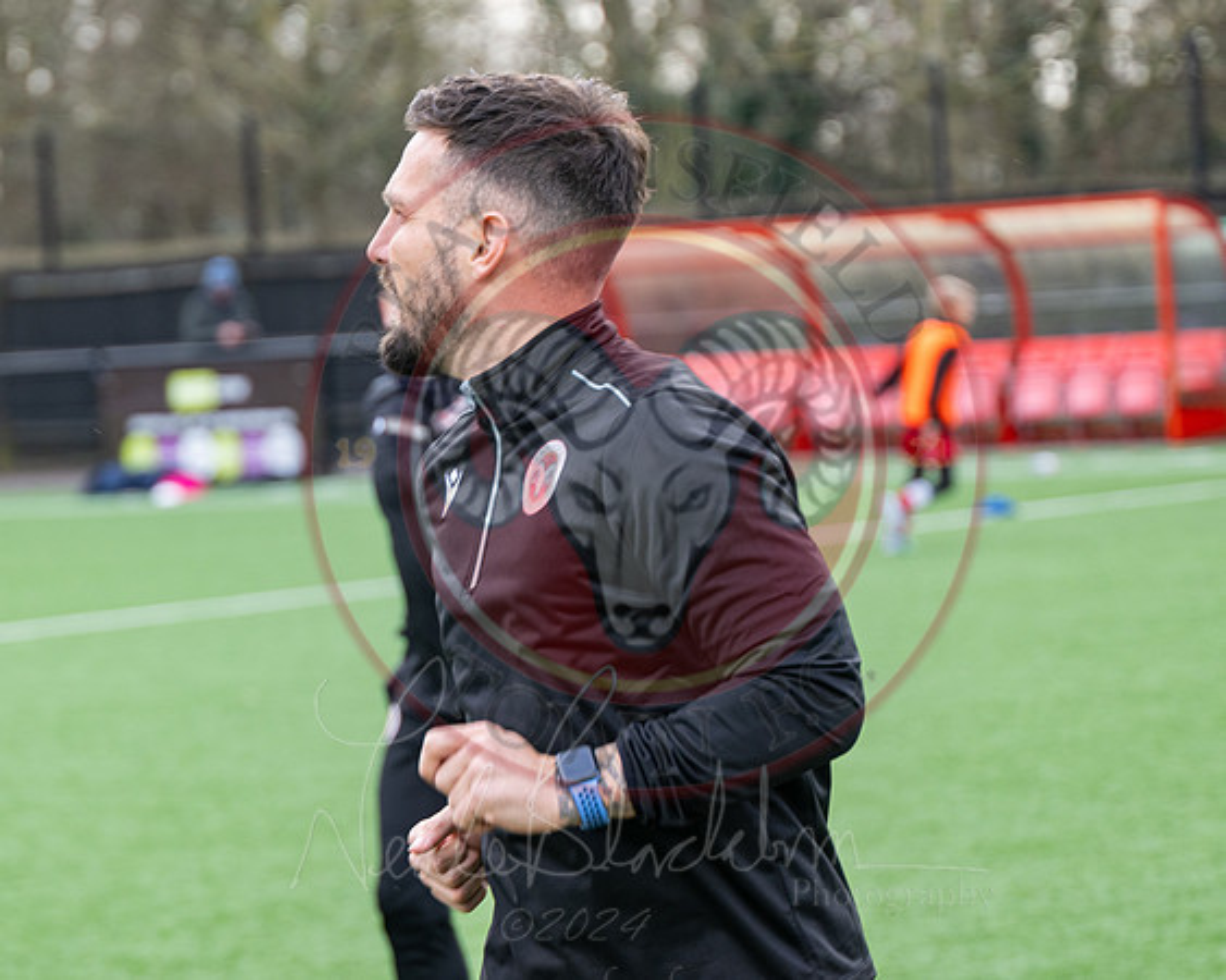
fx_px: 6416
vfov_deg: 8.7
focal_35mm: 177
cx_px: 548
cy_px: 490
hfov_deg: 10.9
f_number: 4
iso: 200
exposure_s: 1/320
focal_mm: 105
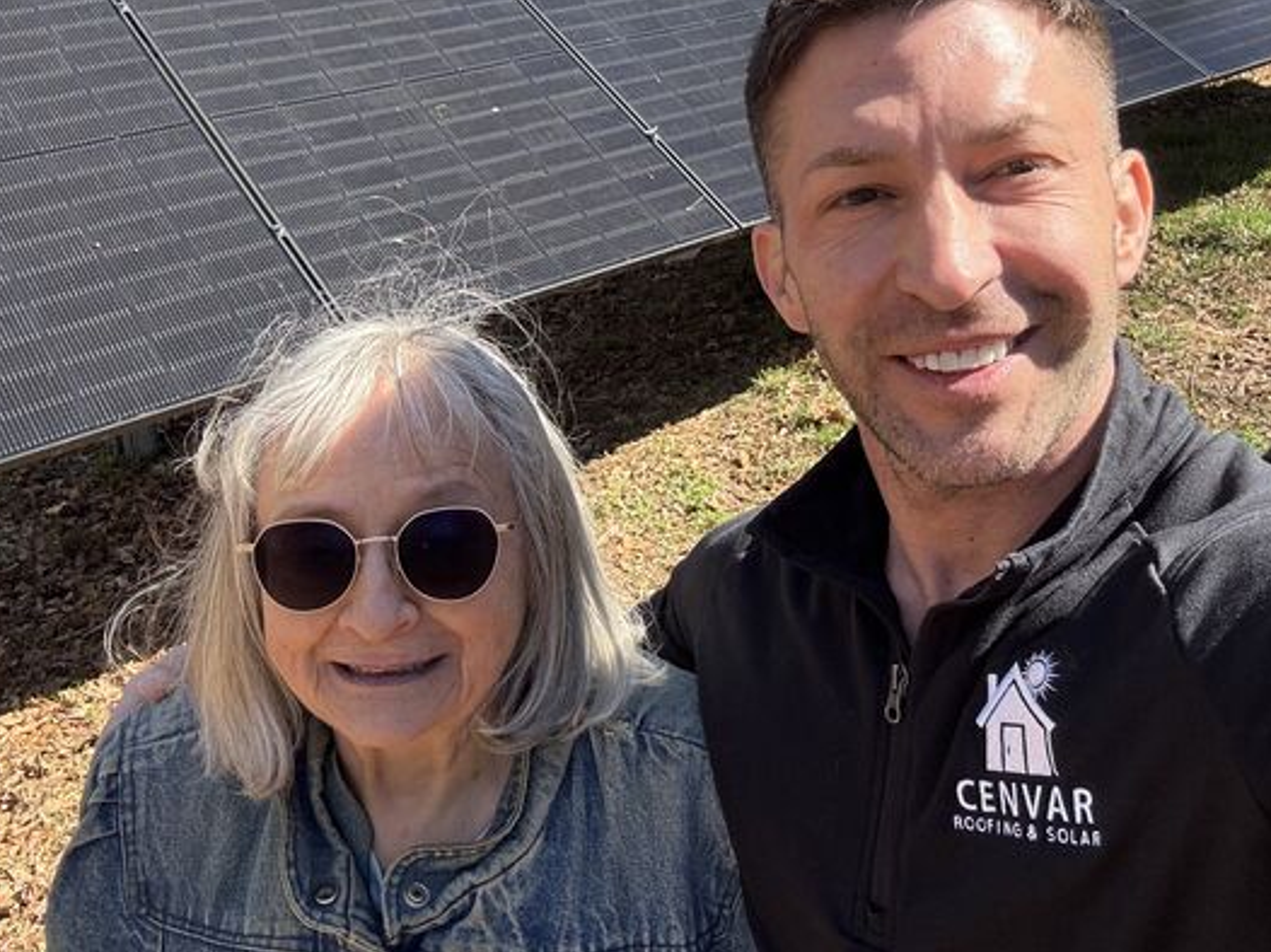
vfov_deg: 40.0
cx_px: 626
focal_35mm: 35
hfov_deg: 52.6
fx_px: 1285
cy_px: 288
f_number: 1.9
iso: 25
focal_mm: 2.69
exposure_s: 1/525
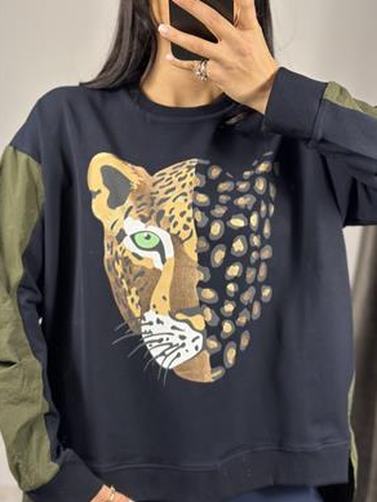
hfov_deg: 28.6
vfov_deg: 37.5
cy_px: 255
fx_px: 740
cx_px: 195
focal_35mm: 51
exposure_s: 1/100
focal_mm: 6.86
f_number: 1.78
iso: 125
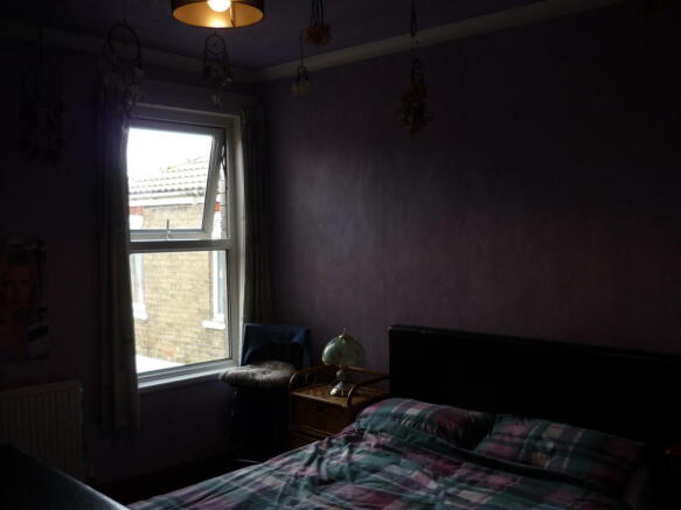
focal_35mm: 33
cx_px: 340
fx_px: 649
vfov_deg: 42.9
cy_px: 255
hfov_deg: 55.4
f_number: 2.8
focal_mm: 5.5
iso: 100
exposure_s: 1/100
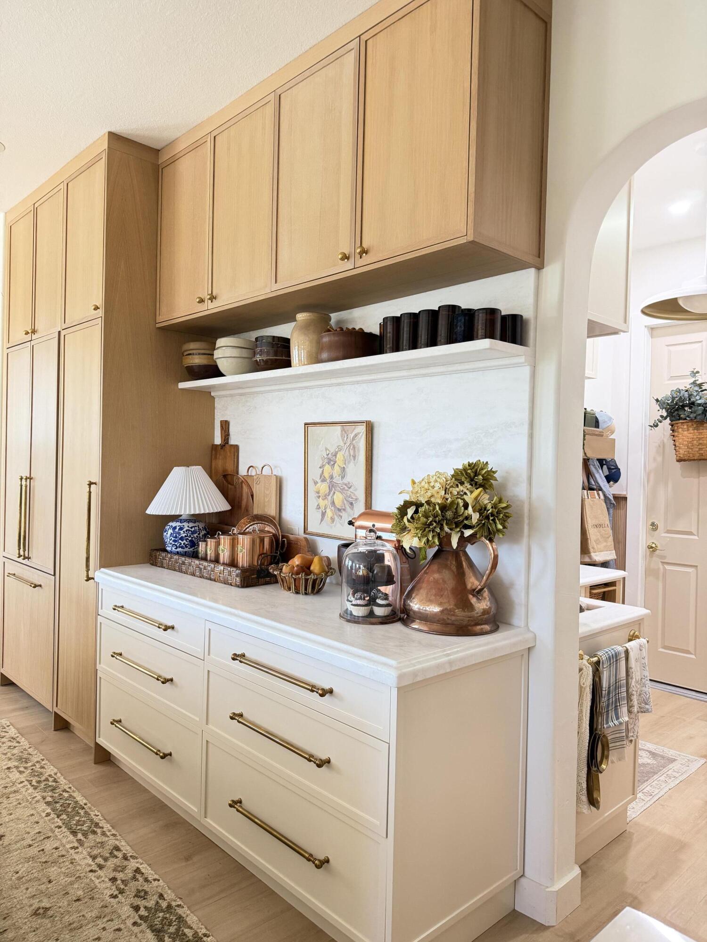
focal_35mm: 24
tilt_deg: -1.8
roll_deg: -0.7
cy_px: 471
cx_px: 354
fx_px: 654
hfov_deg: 56.8
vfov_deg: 71.6
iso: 400
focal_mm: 6.76
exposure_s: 1/60
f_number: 1.78
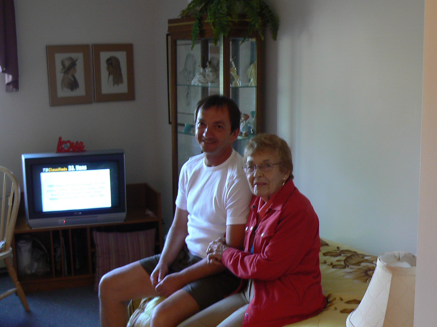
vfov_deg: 28.6
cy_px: 164
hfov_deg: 37.5
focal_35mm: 51
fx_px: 644
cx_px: 218
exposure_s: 1/8
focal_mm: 6.9
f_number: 2.8
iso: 100
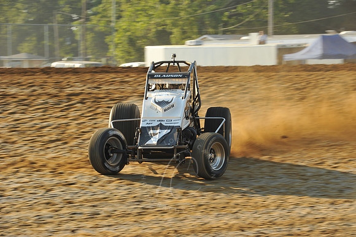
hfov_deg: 14.2
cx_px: 178
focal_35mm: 145
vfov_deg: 9.5
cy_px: 118
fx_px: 1433
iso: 400
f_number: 9
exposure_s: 1/320
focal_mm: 145
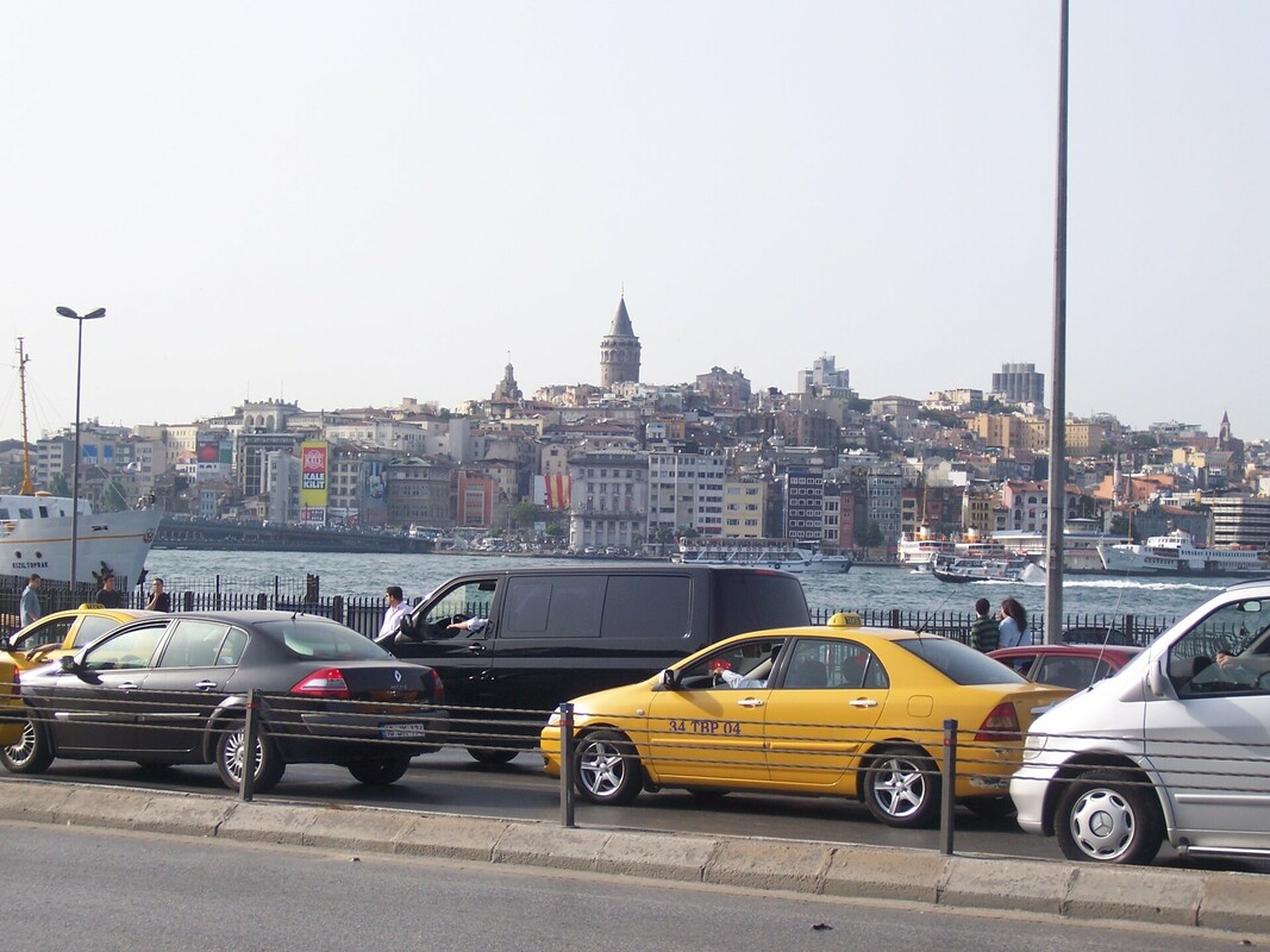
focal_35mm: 70
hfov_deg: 27.8
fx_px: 2568
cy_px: 476
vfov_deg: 21.0
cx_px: 635
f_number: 3.8
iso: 80
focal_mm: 12
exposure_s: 1/640
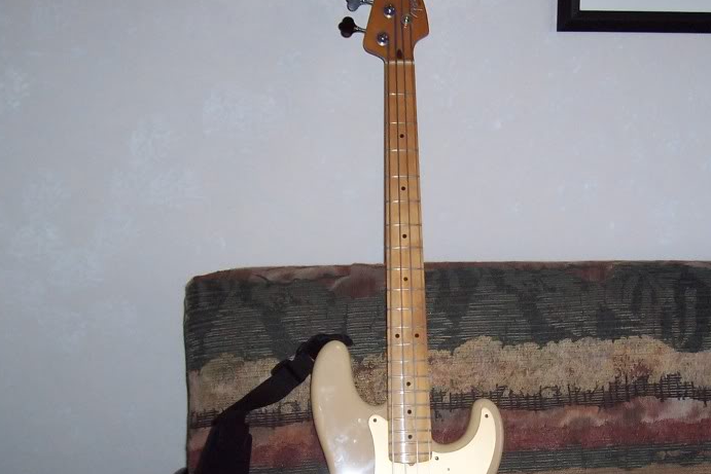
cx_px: 433
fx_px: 1126
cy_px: 336
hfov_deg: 34.9
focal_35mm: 57
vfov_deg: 23.6
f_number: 2.8
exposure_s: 1/60
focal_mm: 5.6
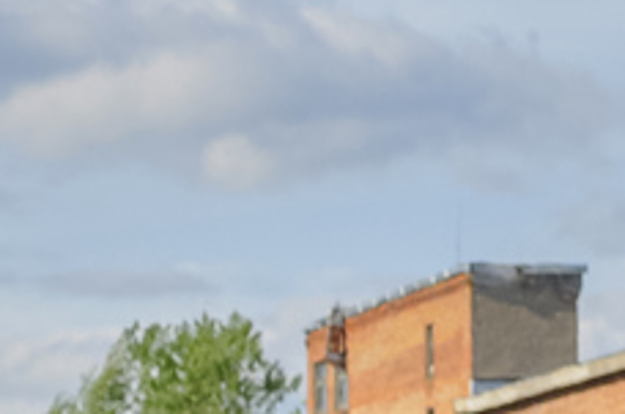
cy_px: 1002
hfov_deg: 4.3
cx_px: -481
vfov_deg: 2.9
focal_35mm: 475
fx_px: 8227
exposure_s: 1/500
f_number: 9
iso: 250
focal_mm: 55
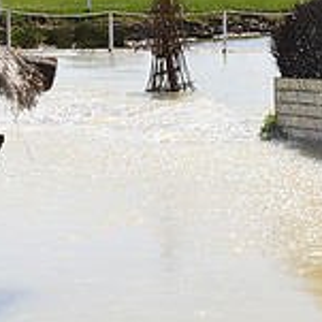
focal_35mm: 137
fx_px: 1442
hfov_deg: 11.9
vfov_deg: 12.6
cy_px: -11
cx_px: 540
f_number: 5.6
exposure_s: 1/2500
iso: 360
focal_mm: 42
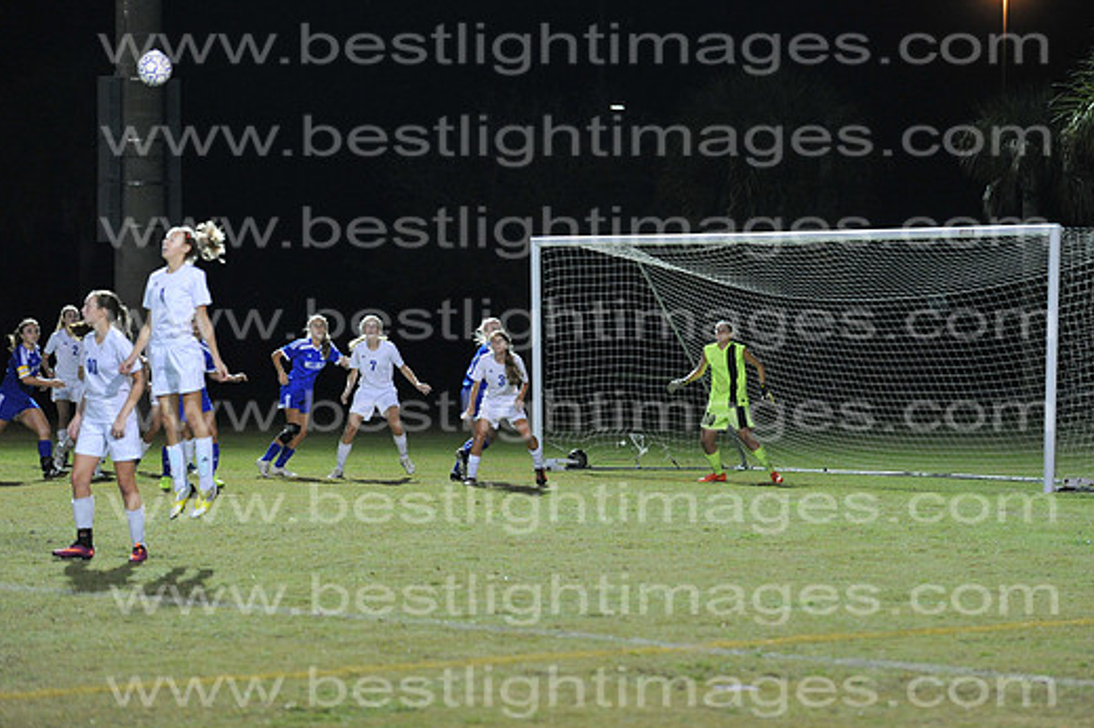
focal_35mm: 136
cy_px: 370
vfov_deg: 10.1
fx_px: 4130
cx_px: 583
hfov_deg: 15.1
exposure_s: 1/500
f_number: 3.2
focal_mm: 122
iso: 5000
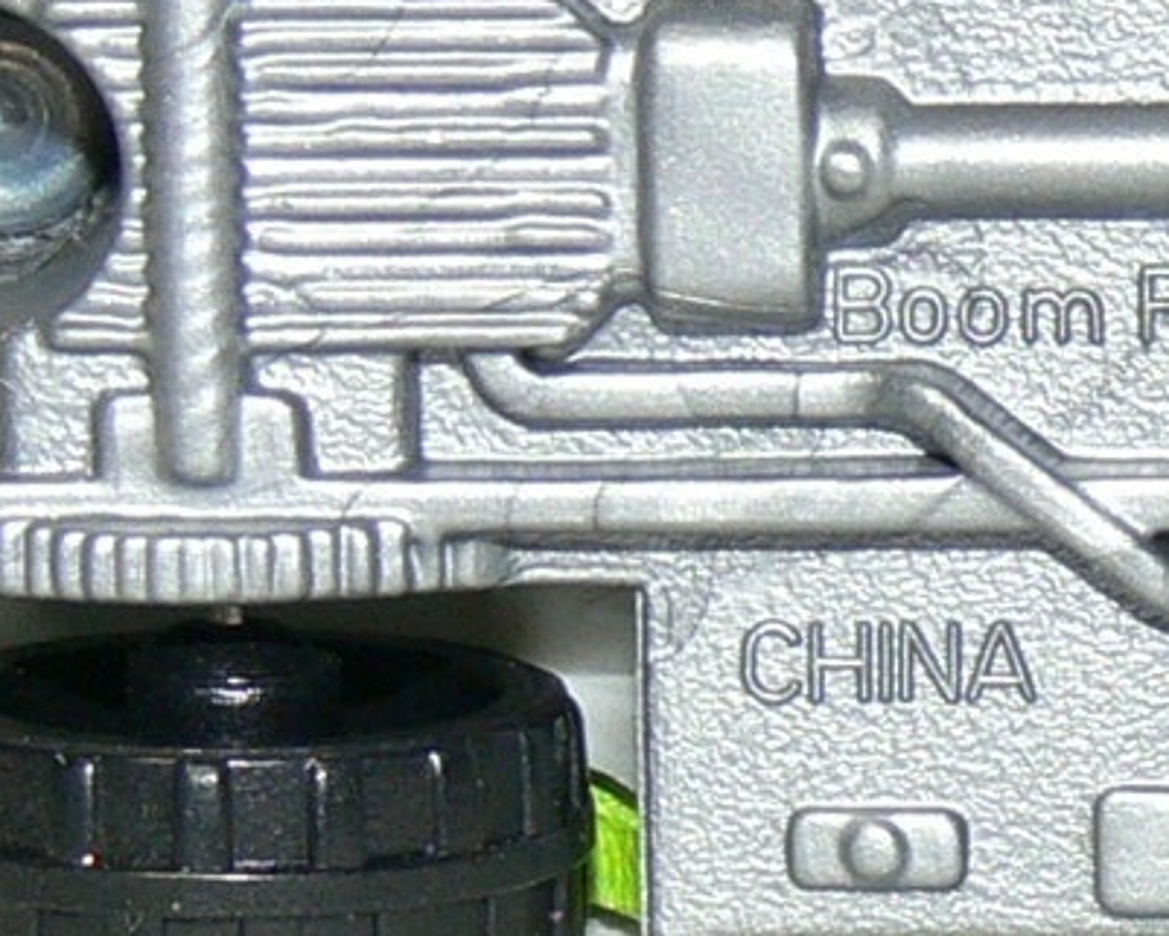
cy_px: 195
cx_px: 1347
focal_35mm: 421
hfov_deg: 4.6
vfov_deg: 3.7
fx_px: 14569
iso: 100
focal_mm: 14.7
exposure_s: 1/30
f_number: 4
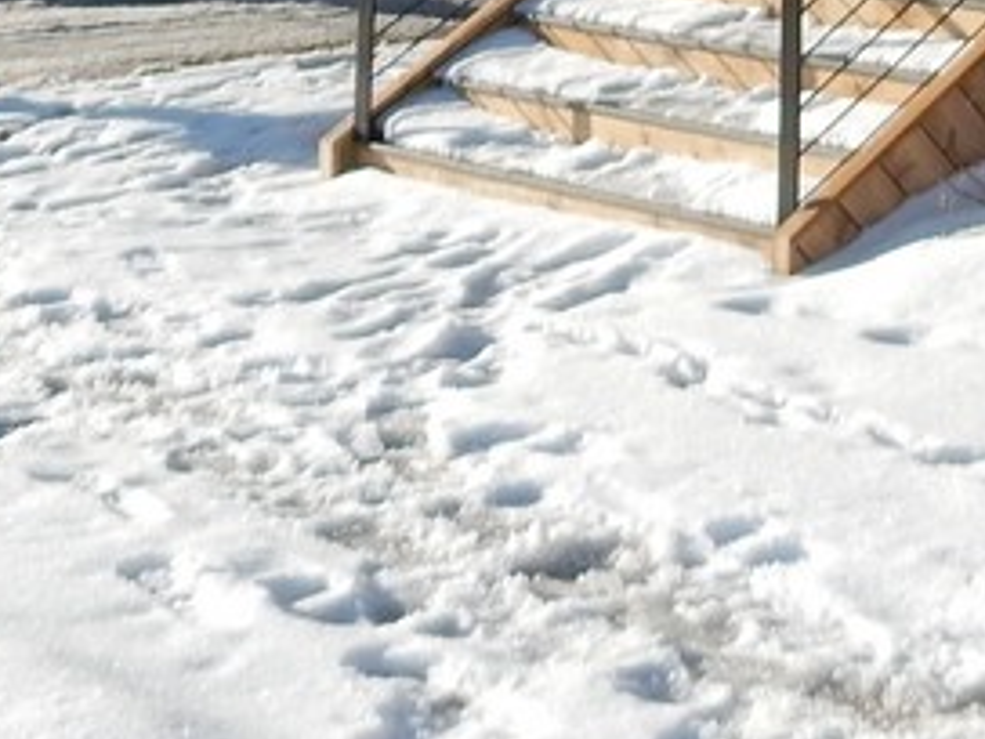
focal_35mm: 106
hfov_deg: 16.7
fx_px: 3016
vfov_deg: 12.6
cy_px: -638
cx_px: 1514
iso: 125
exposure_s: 1/1250
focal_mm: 4.5
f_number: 3.7
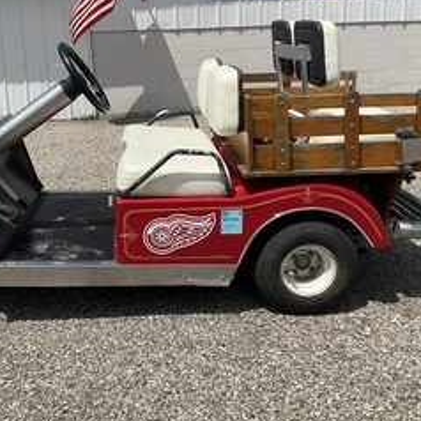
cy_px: 188
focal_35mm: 43
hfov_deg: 38.9
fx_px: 592
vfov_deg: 39.1
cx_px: 154
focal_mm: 3
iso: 25
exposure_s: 1/3322
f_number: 1.8
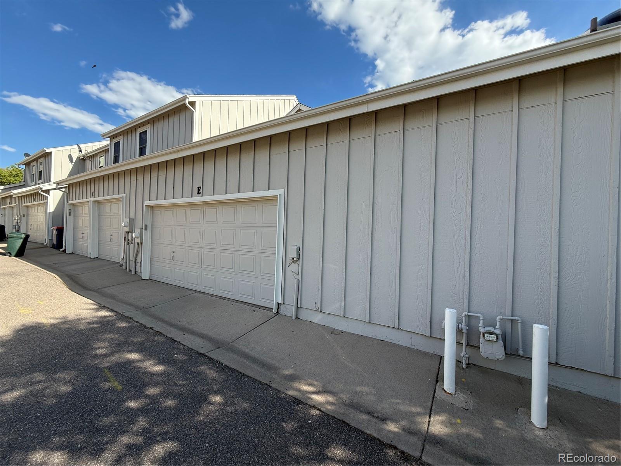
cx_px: 310
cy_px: 233
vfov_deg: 85.7
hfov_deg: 102.1
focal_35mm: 14
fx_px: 251
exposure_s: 1/853
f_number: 2.2
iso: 64
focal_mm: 2.22
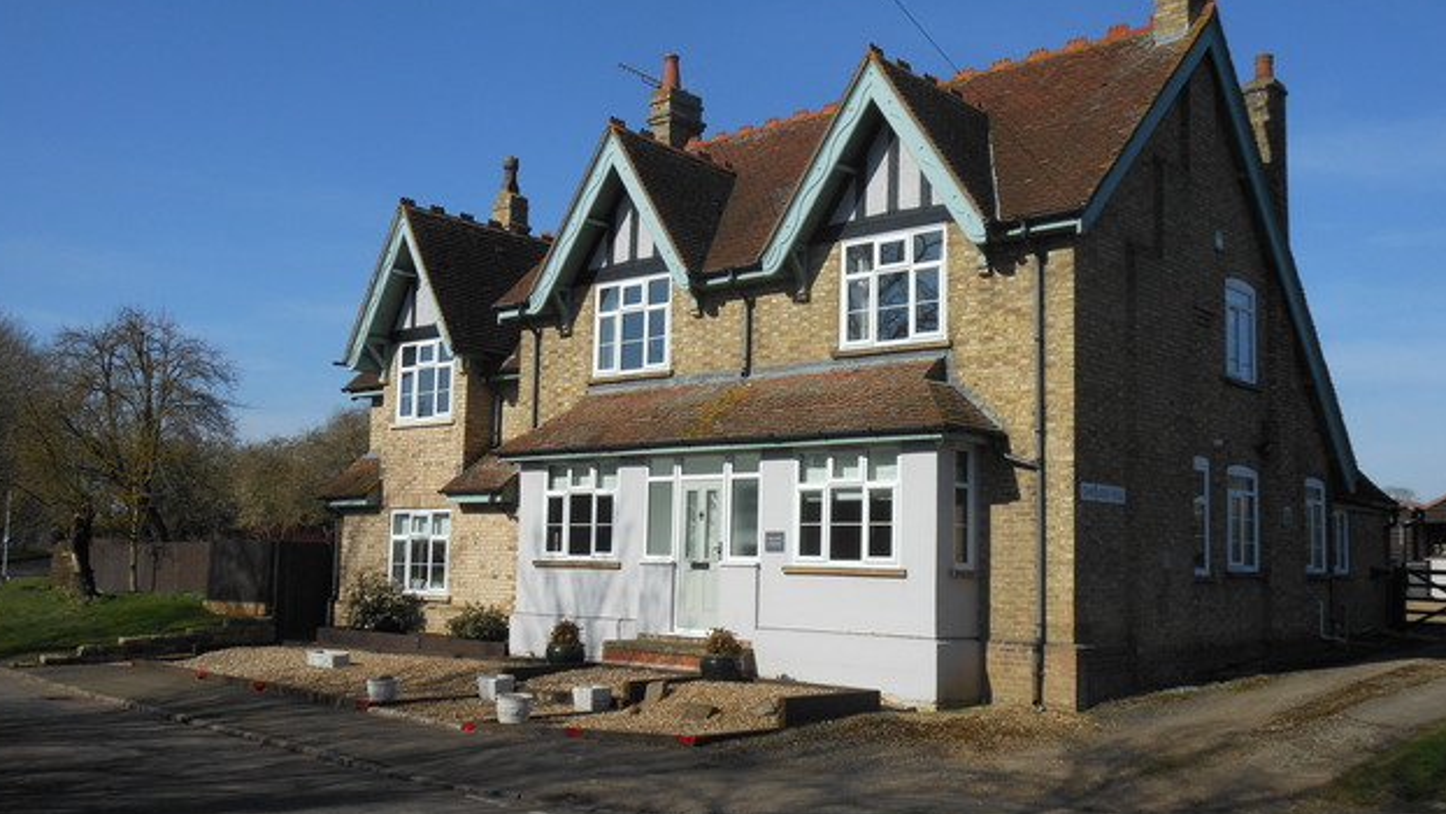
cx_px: 711
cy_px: 379
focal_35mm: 37
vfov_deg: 32.0
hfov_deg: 54.0
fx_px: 1419
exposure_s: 1/1250
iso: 80
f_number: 3.5
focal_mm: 6
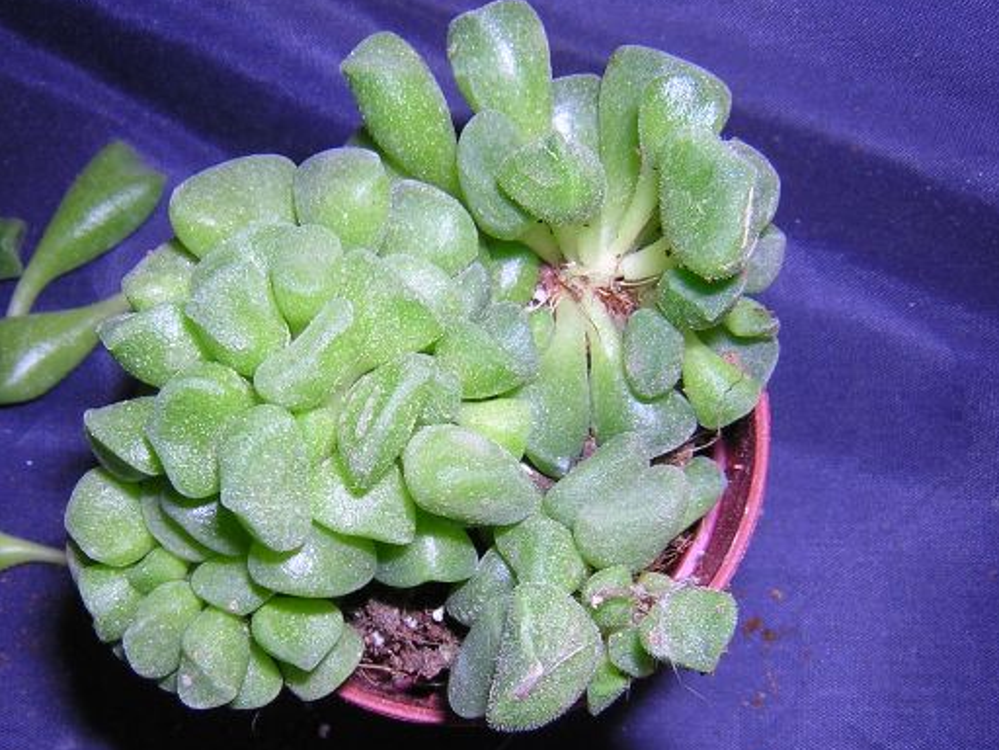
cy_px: 395
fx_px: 1299
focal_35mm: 45
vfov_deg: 32.2
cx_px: 404
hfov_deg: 41.9
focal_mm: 4.7
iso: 100
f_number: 5.2
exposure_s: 1/60.1
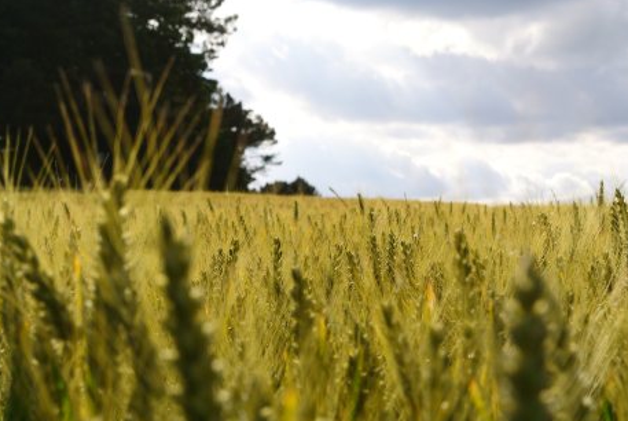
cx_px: 311
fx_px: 1485
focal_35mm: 85
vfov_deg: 16.1
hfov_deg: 23.9
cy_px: 213
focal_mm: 30
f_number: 5.6
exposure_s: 1/500
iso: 100
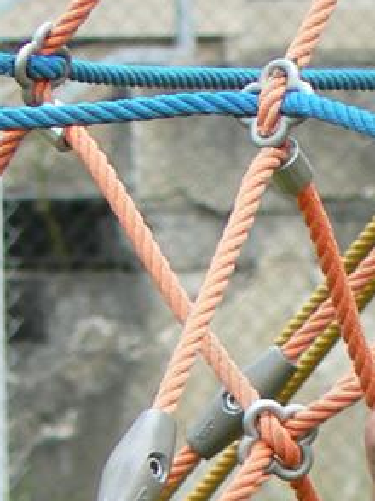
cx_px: 518
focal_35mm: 1251
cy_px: 760
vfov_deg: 1.6
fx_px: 18096
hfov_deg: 1.2
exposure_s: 1/200
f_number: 5.6
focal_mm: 51
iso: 80
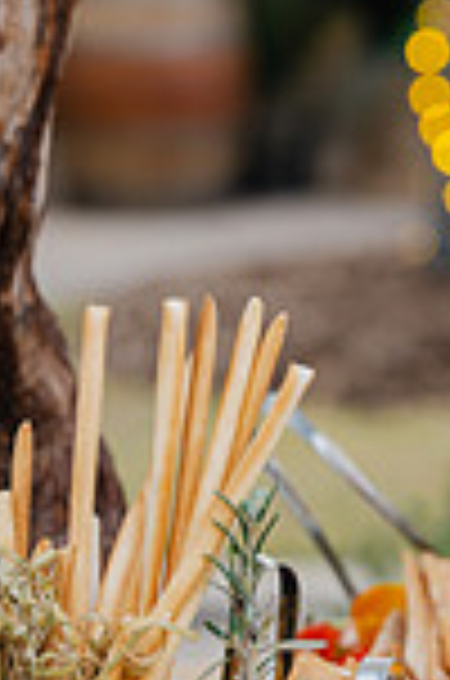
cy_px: 279
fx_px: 3937
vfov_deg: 9.9
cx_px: 418
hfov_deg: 6.5
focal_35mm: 209
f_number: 4
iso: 125
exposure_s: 1/100
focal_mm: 70
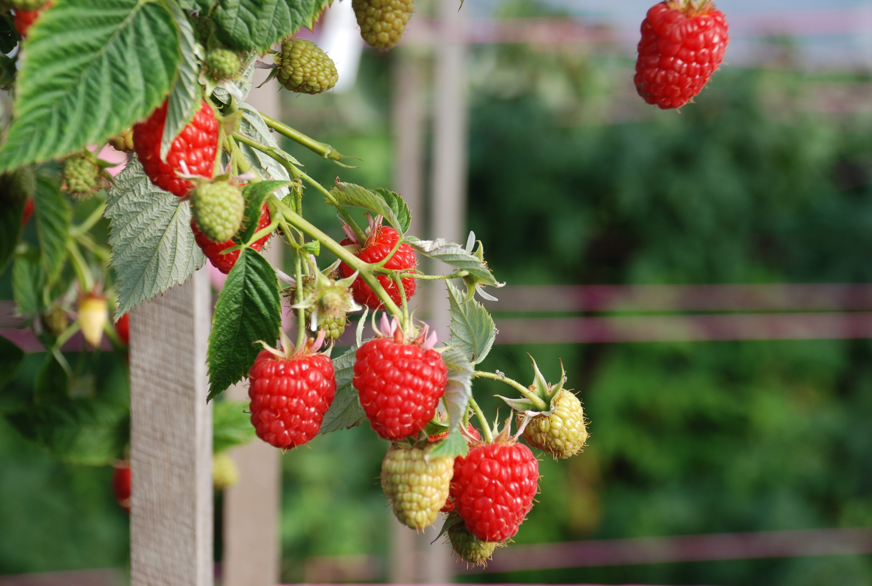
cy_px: 293
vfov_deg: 13.9
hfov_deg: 20.6
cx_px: 436
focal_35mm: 99
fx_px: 2403
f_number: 5.3
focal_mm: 66
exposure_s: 1/250
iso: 200
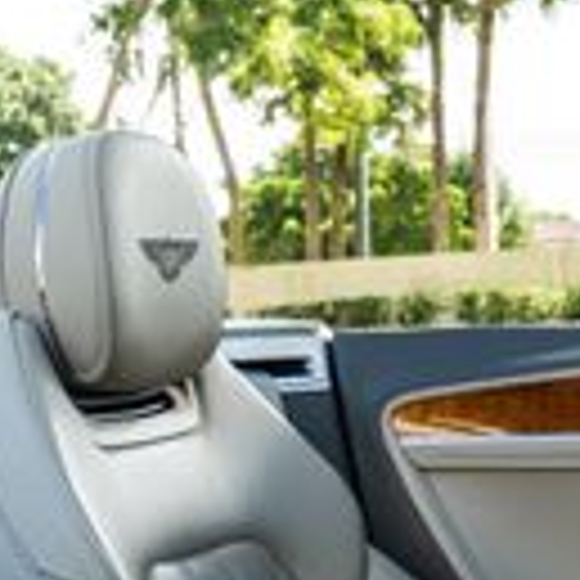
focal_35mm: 101
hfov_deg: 17.1
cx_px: 121
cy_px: 679
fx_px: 1915
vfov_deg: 16.6
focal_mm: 24
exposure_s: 1/80
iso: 640
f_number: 8
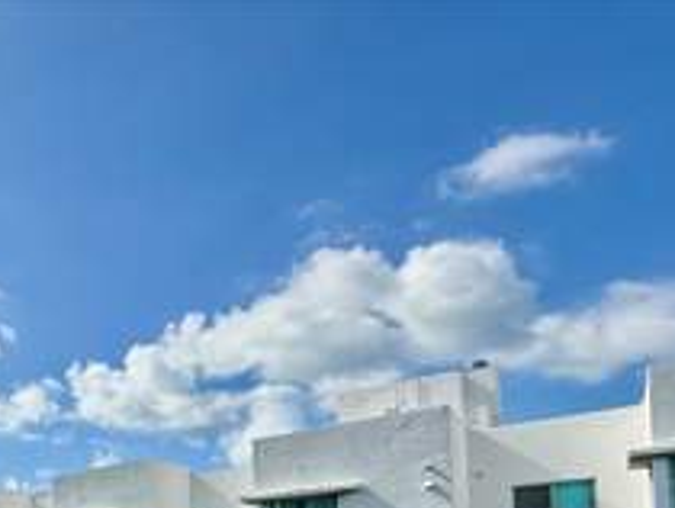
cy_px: 572
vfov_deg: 36.6
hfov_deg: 43.8
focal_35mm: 32
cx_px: -68
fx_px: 625
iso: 50
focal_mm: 2.22
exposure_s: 1/3891
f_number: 2.2
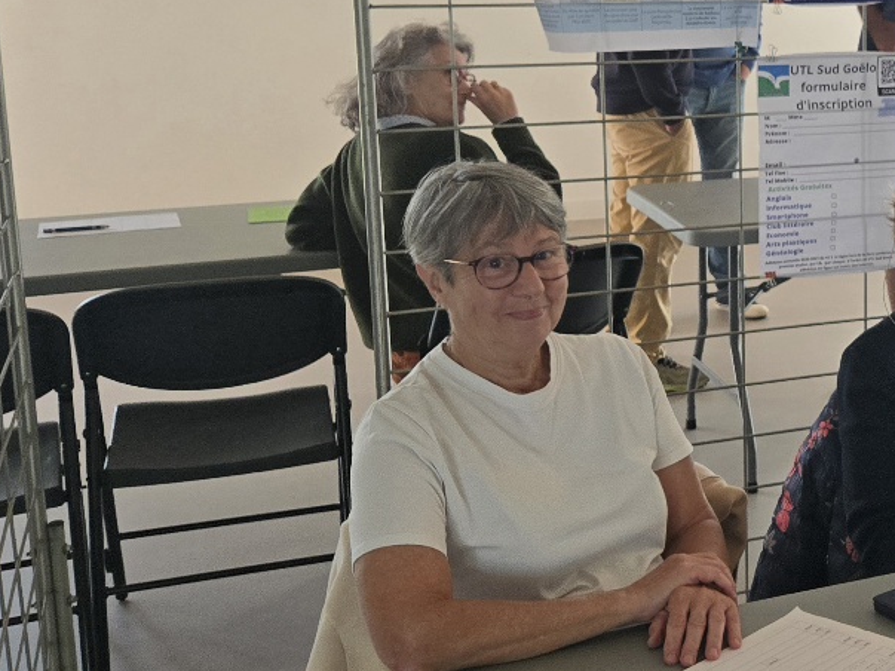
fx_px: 1577
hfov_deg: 28.3
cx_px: 1030
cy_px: 205
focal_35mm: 61
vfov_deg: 23.9
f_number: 1.8
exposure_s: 1/526
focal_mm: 5.4
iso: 160
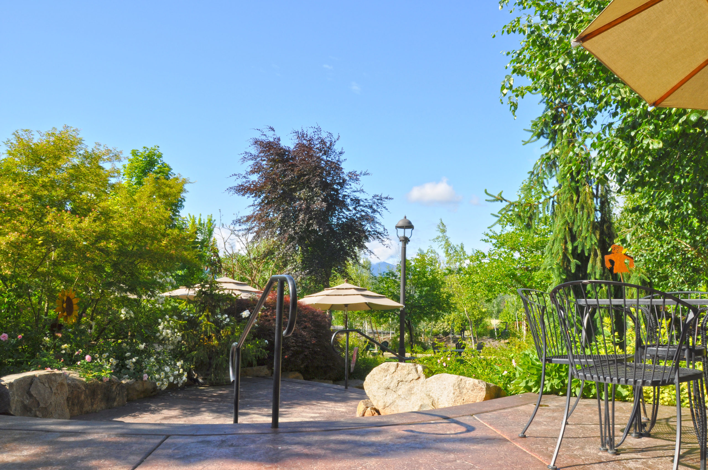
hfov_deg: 67.4
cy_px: 235
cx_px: 354
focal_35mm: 27
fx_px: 530
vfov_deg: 47.8
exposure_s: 1/125
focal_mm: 18
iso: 200
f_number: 11
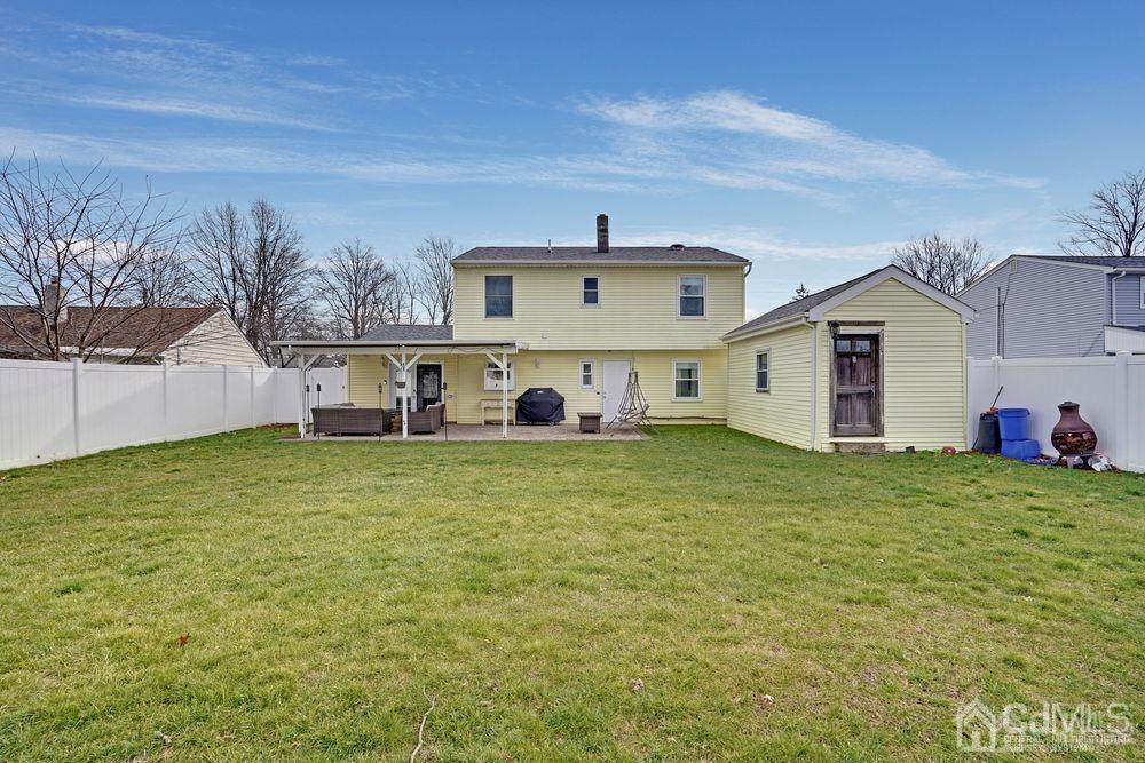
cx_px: 572
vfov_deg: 73.8
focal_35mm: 16
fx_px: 509
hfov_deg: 96.7
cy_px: 382
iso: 100
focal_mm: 16
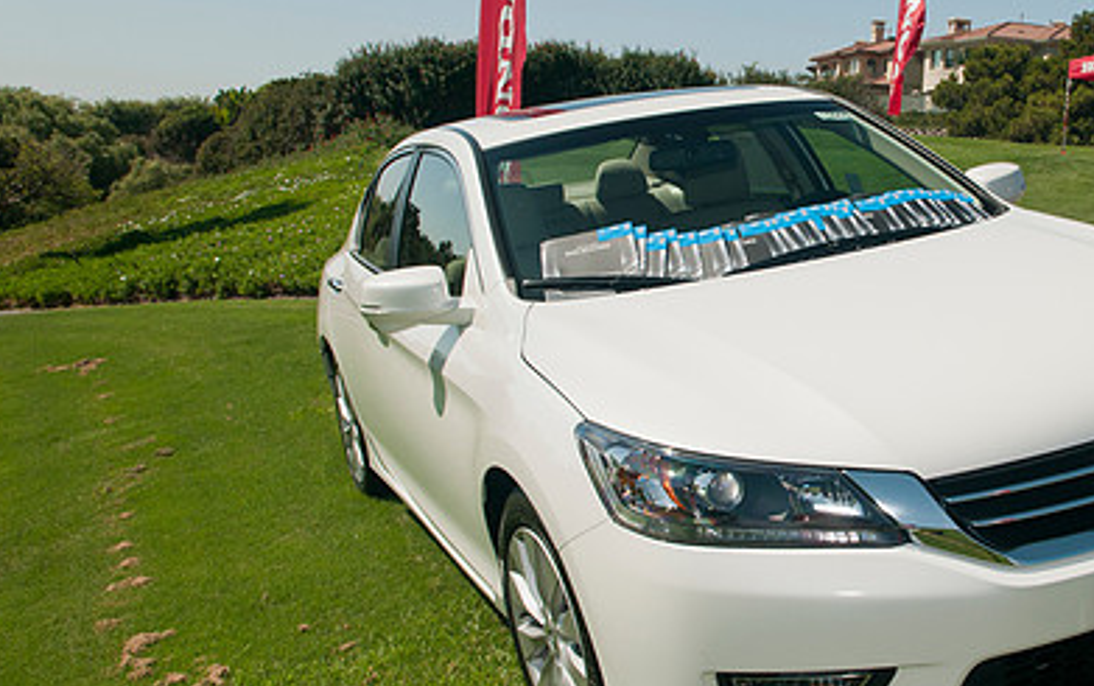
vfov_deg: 29.9
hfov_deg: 44.9
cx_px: 792
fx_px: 1283
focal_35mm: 43
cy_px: 309
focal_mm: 19
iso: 200
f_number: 10
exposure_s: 1/320
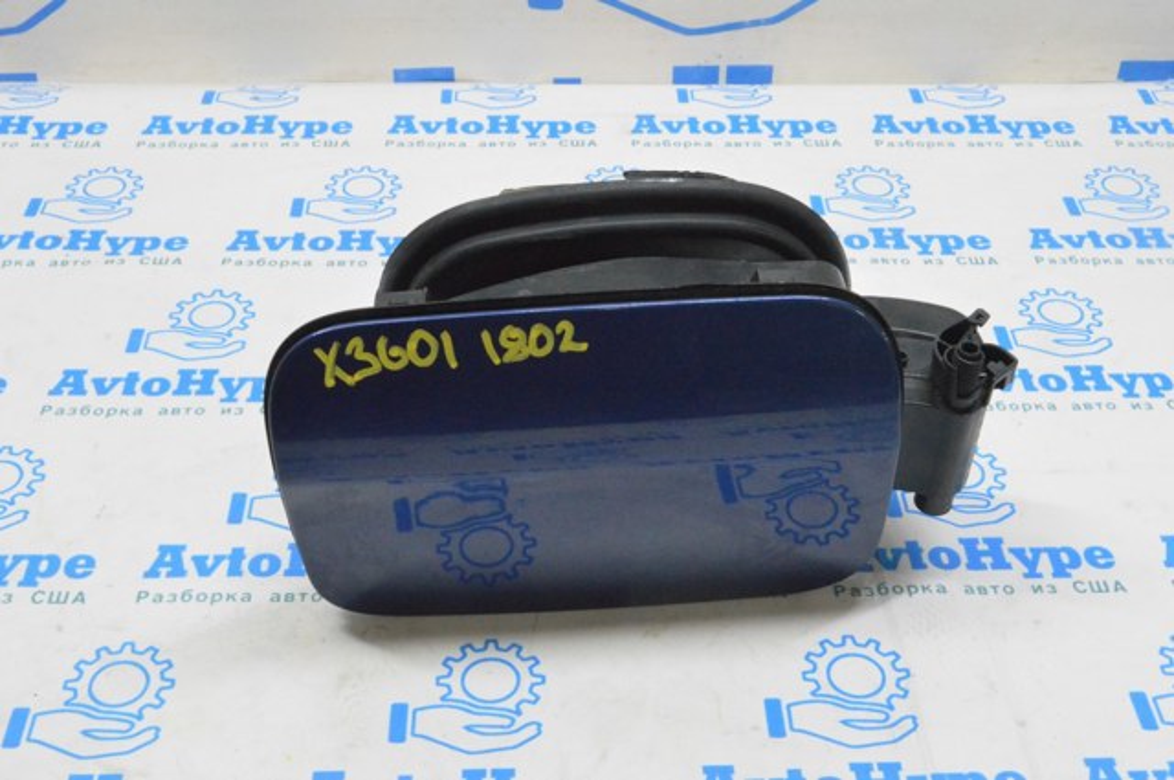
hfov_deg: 41.2
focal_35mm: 48
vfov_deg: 28.0
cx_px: 587
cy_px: 390
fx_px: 1563
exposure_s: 1/15
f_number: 20
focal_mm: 32
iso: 6400
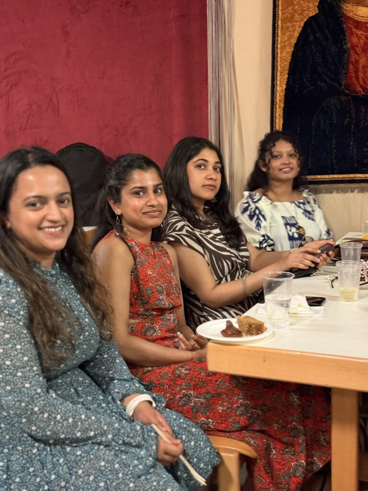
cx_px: 184
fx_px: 680
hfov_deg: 30.3
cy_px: 246
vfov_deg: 39.7
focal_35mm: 48
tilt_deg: -9.4
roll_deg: +1.8
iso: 640
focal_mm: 6.76
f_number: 1.78
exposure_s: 1/25
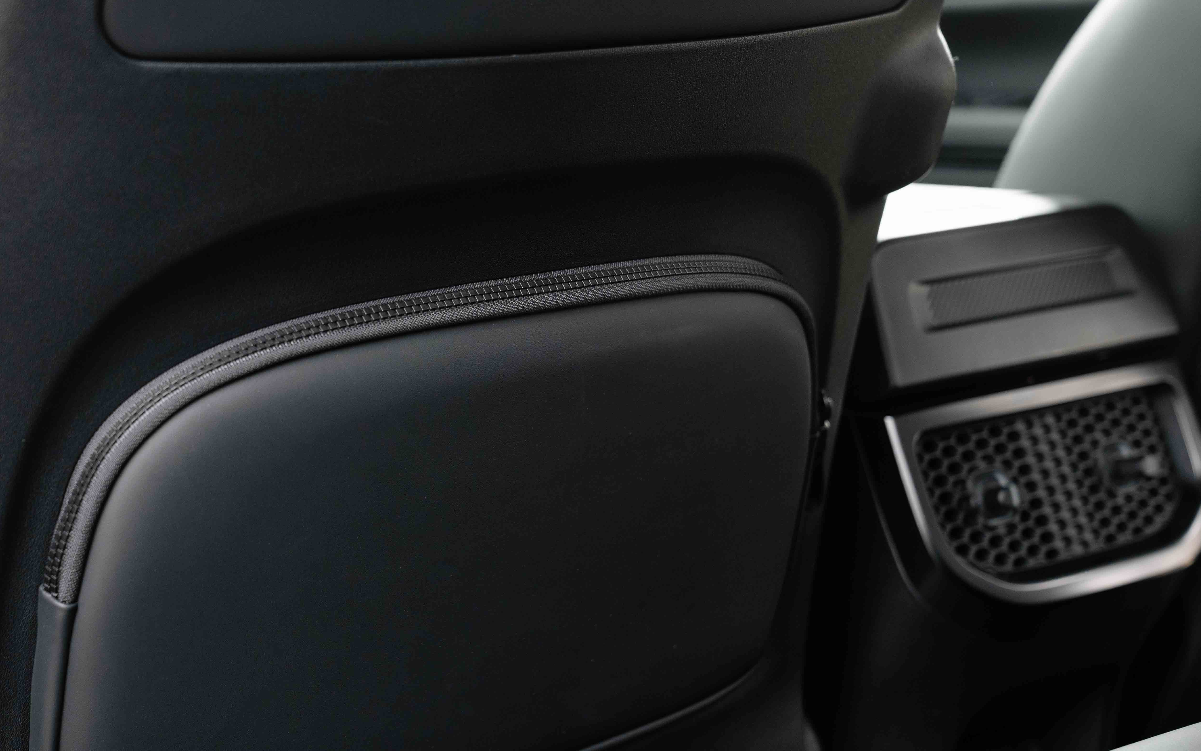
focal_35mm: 74
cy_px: 393
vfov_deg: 17.6
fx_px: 2422
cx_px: 492
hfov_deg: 27.8
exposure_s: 1/160
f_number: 4
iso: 800
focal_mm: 52
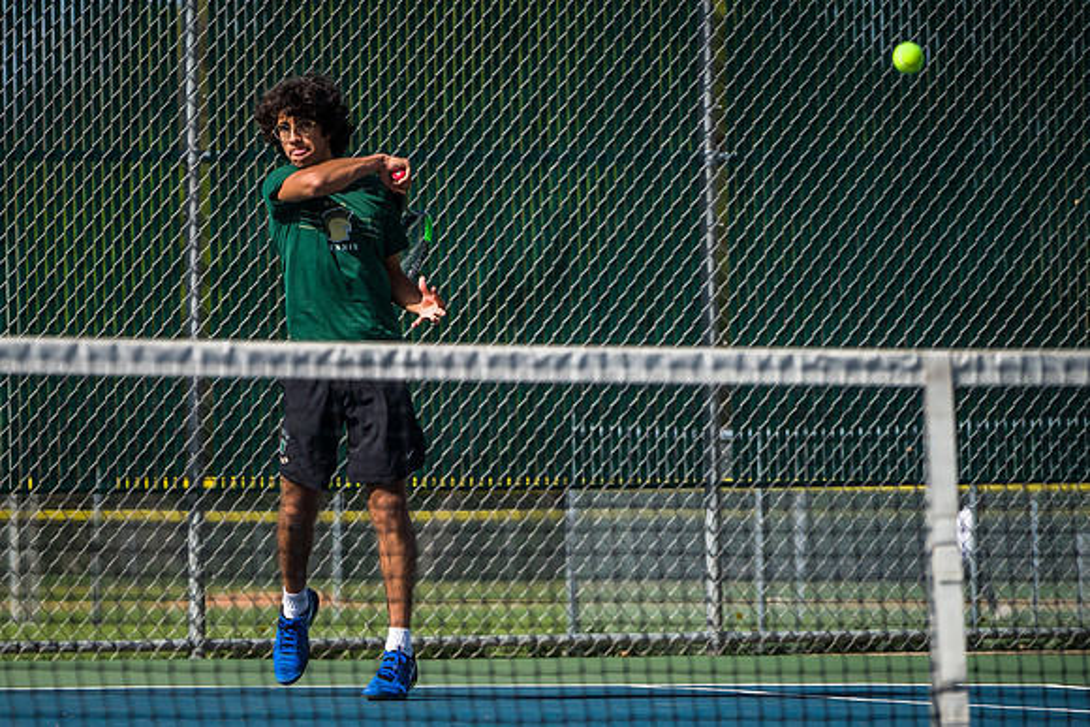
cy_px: 406
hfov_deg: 6.0
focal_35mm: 344
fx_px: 10423
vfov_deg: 4.0
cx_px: 266
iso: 800
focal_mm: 200
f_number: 4.5
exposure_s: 1/5000
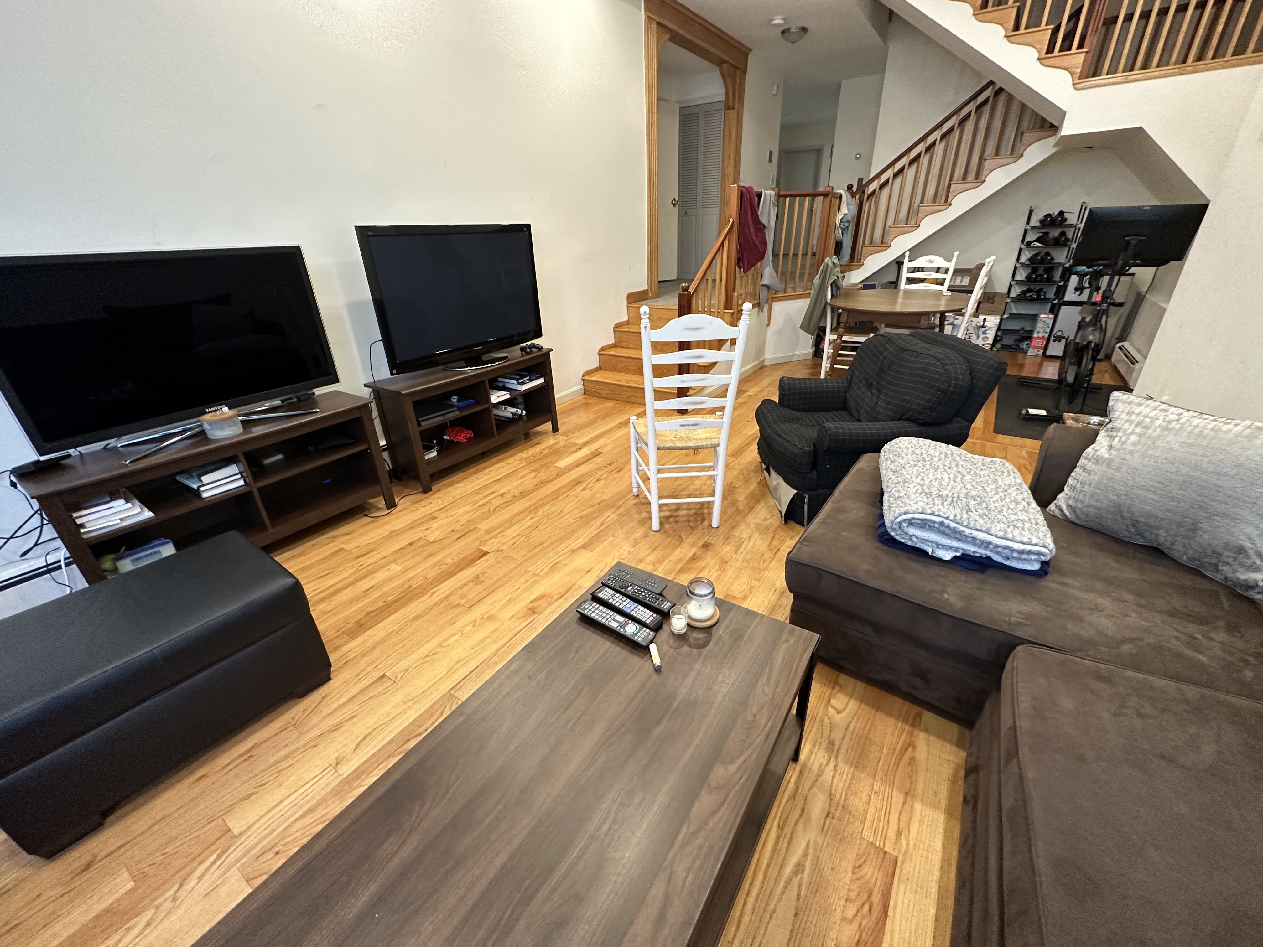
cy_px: 474
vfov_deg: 85.7
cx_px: 632
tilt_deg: -24.7
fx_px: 511
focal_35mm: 14
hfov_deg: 102.1
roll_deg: +2.7
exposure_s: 1/60
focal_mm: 2.22
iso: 250
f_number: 2.2
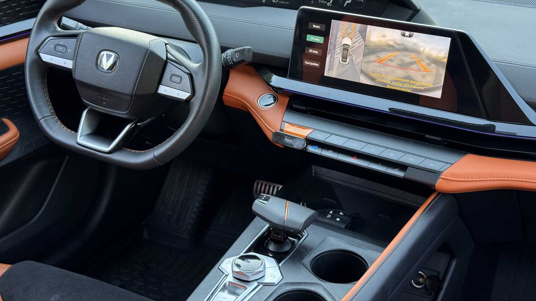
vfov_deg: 22.5
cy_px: 98
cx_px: 269
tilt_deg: -21.6
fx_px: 753
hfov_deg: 39.2
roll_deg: -1.0
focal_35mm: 53
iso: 100
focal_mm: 6.76
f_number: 1.78
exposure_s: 1/94
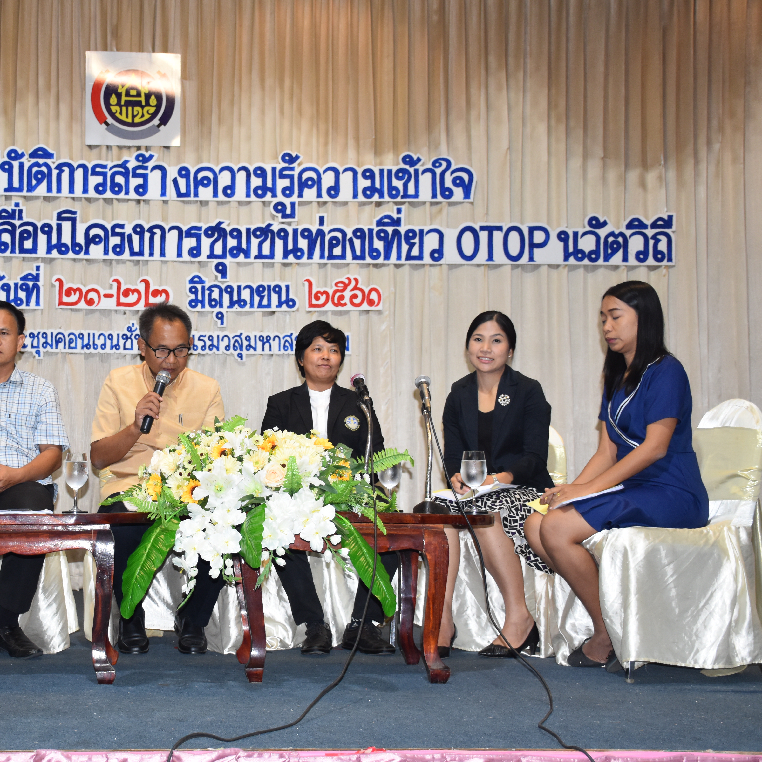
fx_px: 1311
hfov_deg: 31.9
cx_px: 197
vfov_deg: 32.4
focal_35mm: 53
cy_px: 384
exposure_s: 1/80
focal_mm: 27
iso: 800
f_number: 4.5
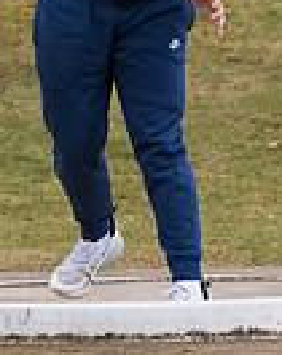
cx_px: 184
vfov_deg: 2.5
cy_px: -102
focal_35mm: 769
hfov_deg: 2.0
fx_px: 8051
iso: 2000
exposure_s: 1/2000
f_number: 5
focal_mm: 160
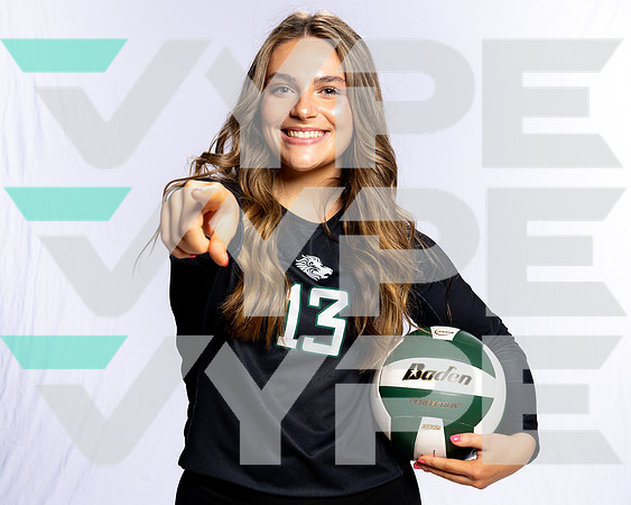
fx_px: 1121
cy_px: 265
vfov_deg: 25.3
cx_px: 353
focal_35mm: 60
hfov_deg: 31.4
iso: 160
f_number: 8
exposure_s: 1/250
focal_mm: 47
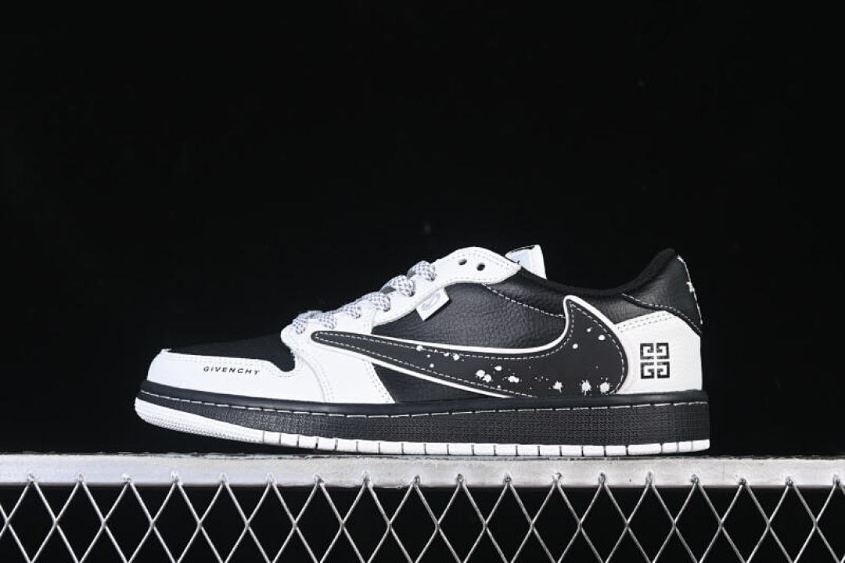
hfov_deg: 27.0
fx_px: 1760
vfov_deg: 18.2
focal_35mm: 75
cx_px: 422
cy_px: 282
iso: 160
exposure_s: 1/60
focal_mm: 50
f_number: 6.3
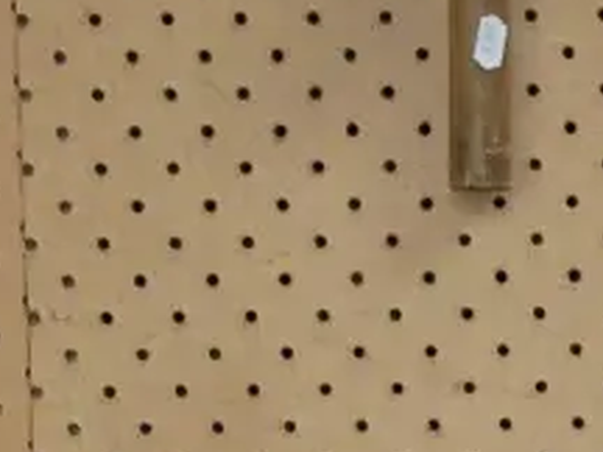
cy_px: 864
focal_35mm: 237
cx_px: 938
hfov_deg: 8.2
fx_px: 4128
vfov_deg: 6.1
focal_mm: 25
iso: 3200
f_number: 4.5
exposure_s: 1/80
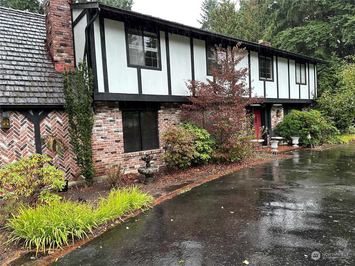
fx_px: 246
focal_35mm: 24
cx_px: 178
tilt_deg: -0.2
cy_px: 133
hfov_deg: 71.6
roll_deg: +3.4
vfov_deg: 56.8
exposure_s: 1/114
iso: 250
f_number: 1.78
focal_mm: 6.86
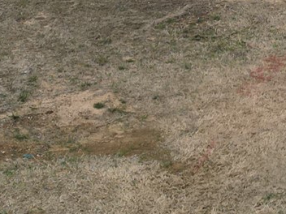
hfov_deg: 14.5
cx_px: 354
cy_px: -183
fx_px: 1082
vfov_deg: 10.6
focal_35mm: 131
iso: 150
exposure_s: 1/3000
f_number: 1.7
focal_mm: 6.72
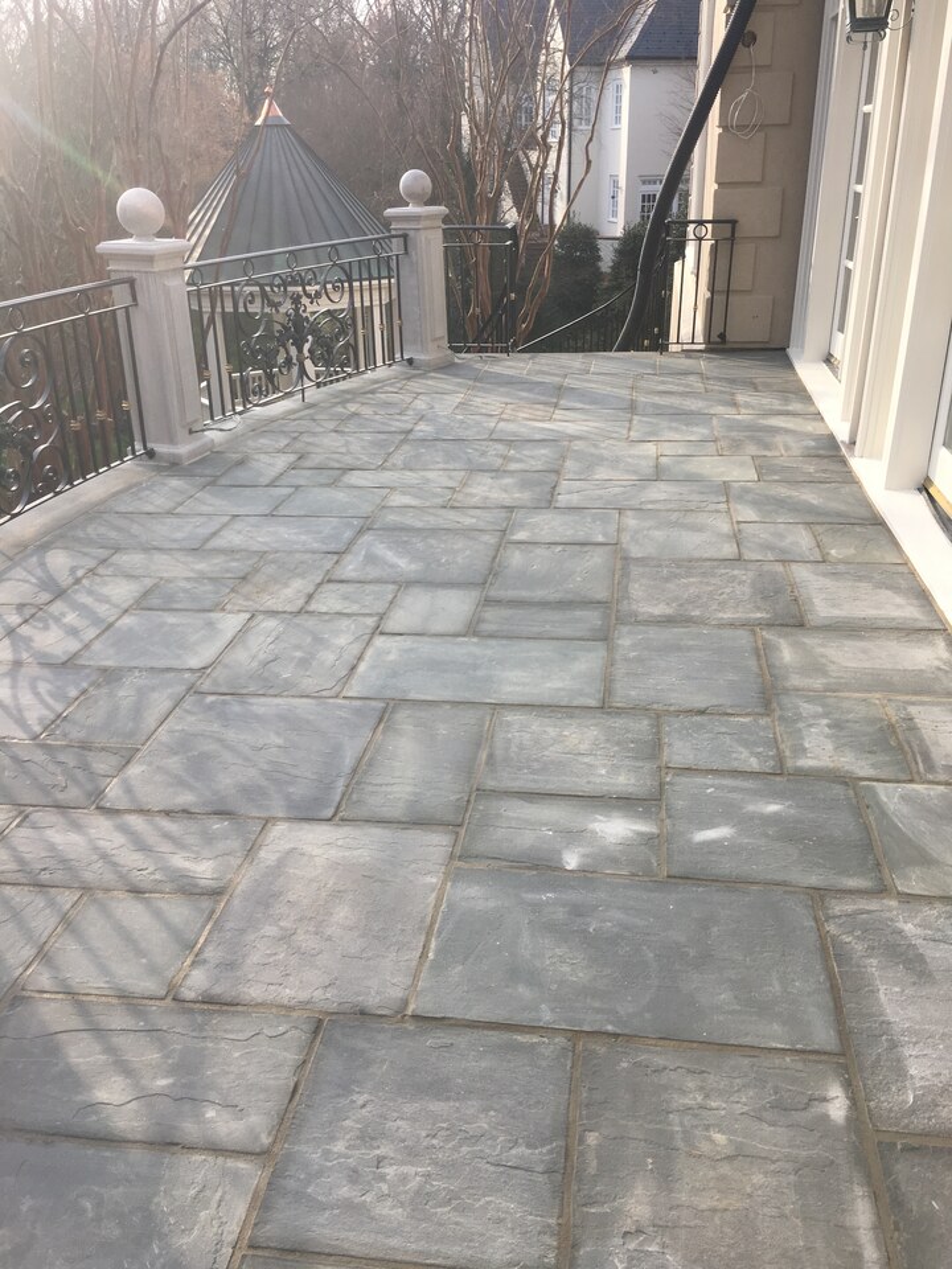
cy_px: 634
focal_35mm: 29
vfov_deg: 61.7
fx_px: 1063
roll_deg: +1.8
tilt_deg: -24.5
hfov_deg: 48.2
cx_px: 476
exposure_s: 1/409
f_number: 2.2
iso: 25
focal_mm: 4.15
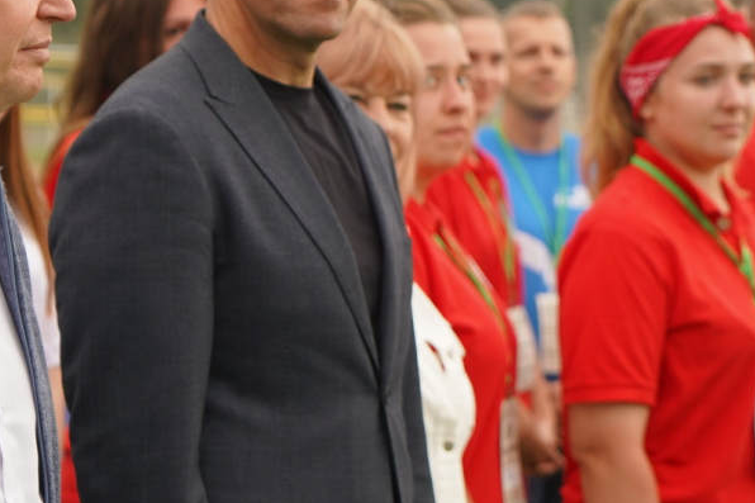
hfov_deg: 14.5
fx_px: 2956
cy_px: 153
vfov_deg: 9.7
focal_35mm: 141
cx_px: 251
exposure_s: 1/320
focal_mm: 70
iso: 500
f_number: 4.5
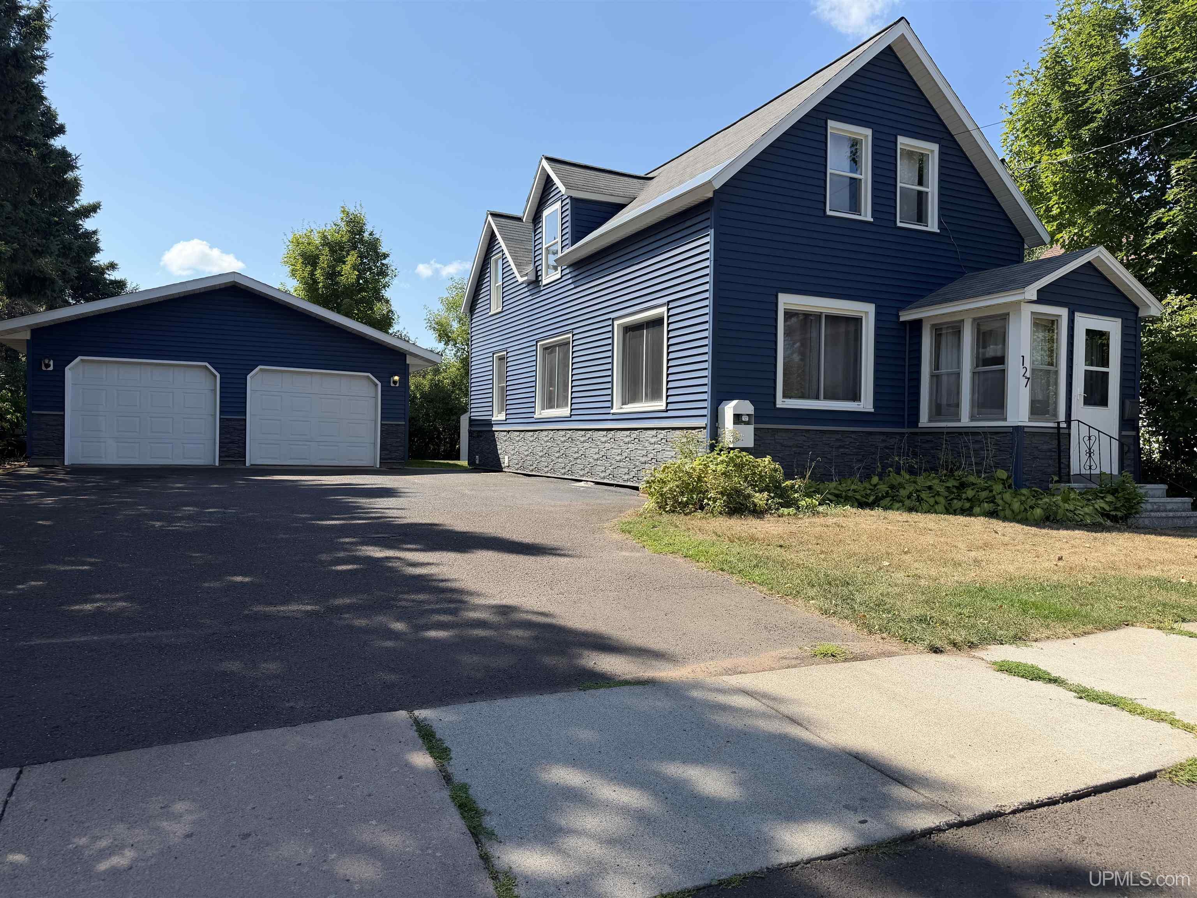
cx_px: 598
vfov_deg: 56.8
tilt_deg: -1.1
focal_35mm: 24
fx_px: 830
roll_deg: +0.0
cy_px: 449
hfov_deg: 71.6
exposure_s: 1/2907
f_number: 1.78
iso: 80
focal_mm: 6.76
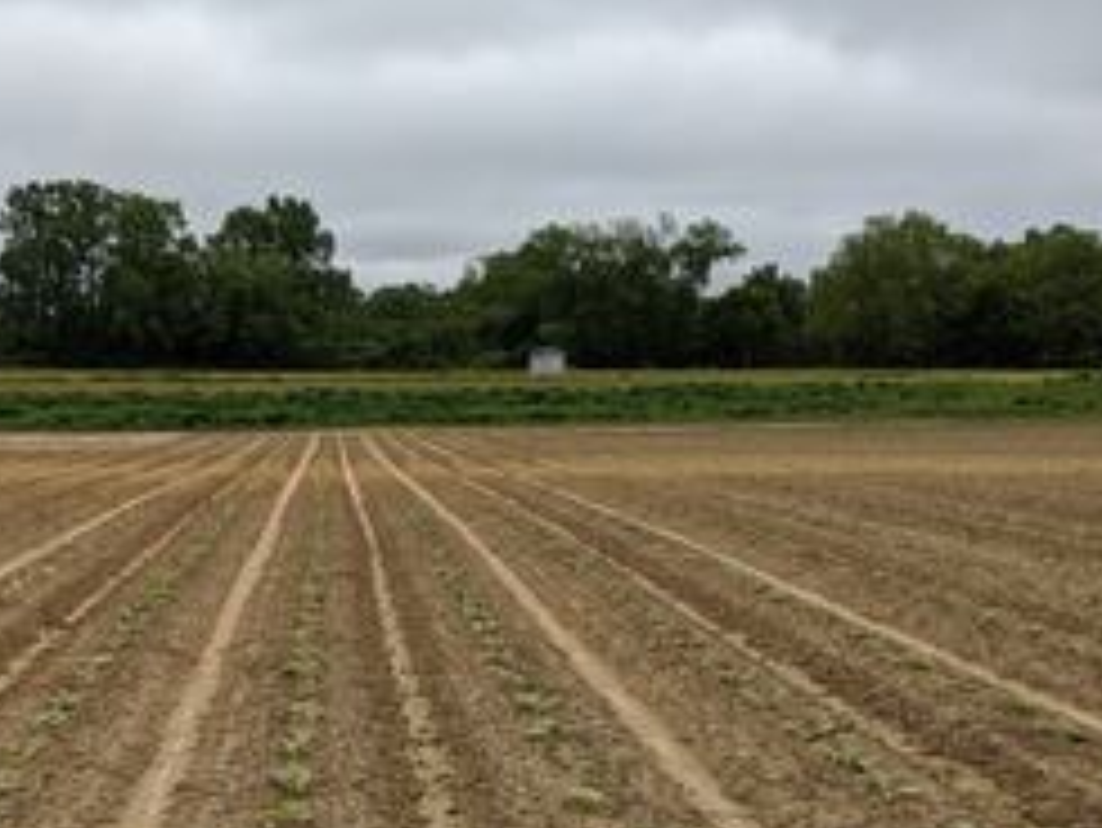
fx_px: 1401
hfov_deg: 42.5
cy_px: 558
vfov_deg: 32.6
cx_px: 396
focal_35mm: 44
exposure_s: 1/1805
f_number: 1.73
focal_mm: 4.38
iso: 61
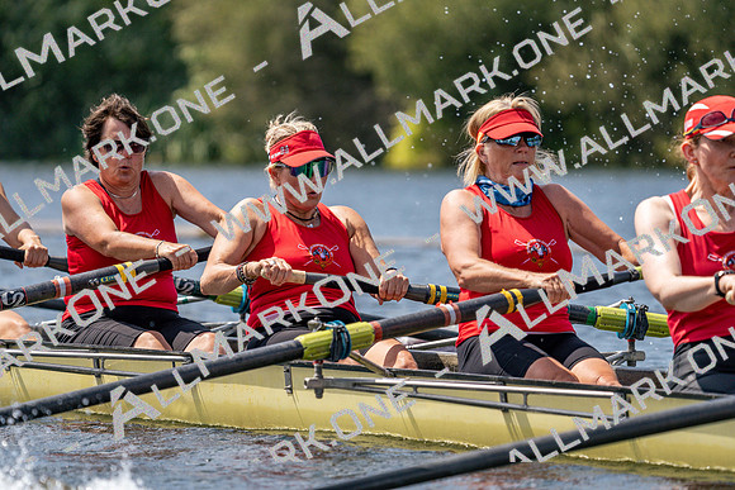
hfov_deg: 5.7
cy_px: 245
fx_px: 7392
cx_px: 368
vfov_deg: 3.8
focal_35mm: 362
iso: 320
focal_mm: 362
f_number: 6.3
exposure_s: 1/2000
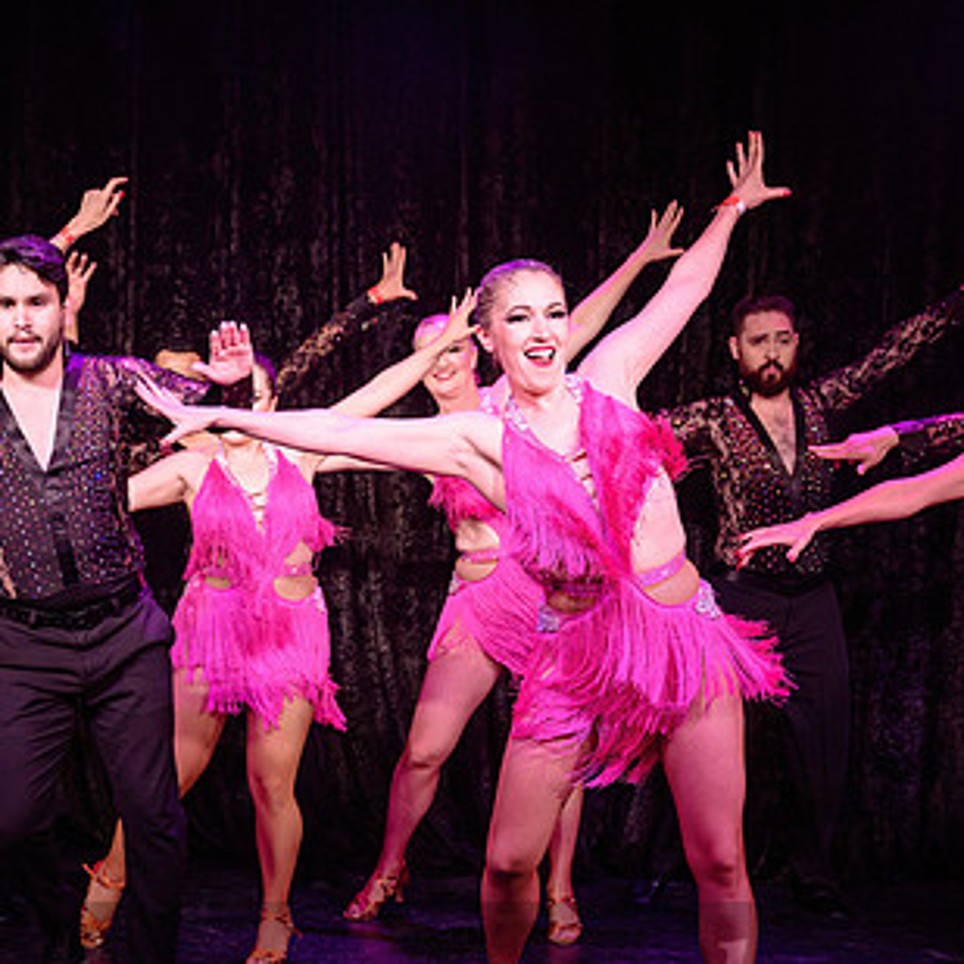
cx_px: 267
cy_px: 579
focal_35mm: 71
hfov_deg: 24.1
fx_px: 2237
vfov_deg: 24.3
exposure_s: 1/500
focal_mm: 43
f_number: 2.8
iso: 1000
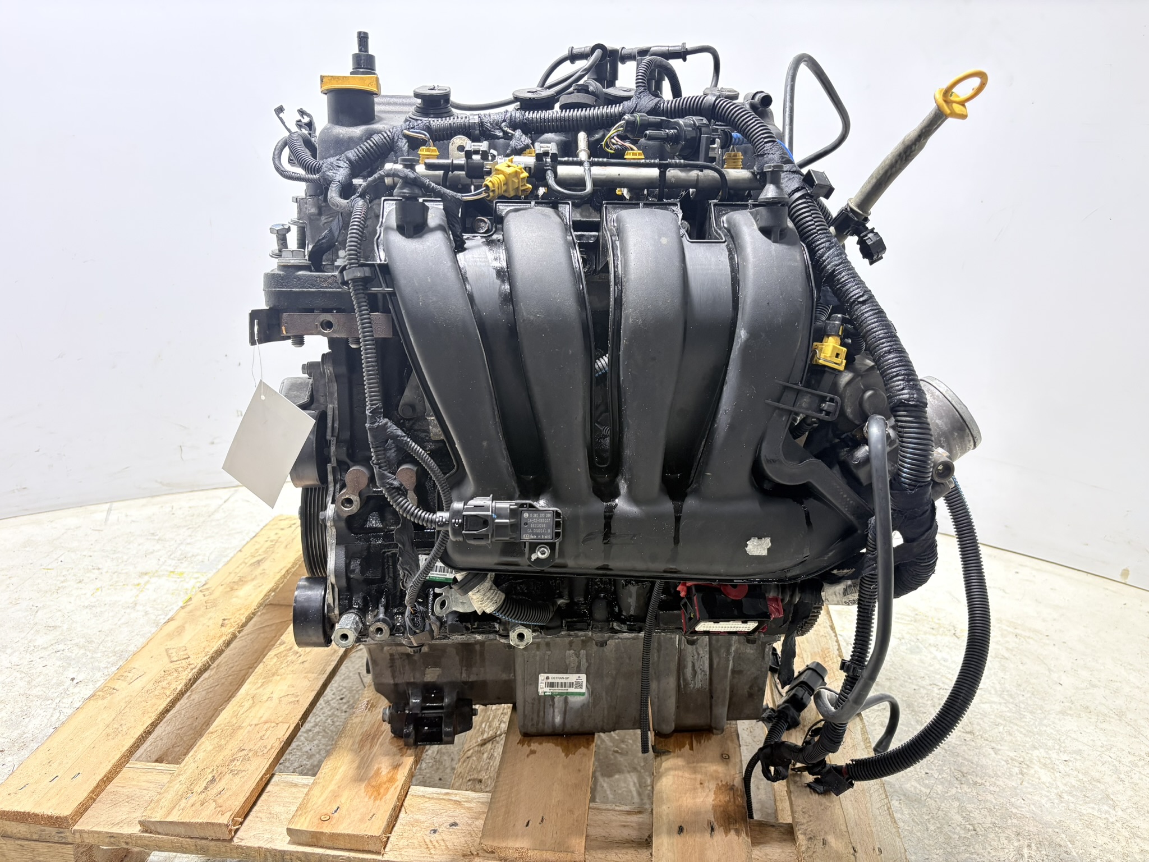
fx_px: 863
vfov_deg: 53.1
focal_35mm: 26
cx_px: 574
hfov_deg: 67.3
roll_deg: -1.2
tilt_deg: -18.7
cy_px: 431
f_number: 1.6
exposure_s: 1/60
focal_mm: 5.96
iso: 125
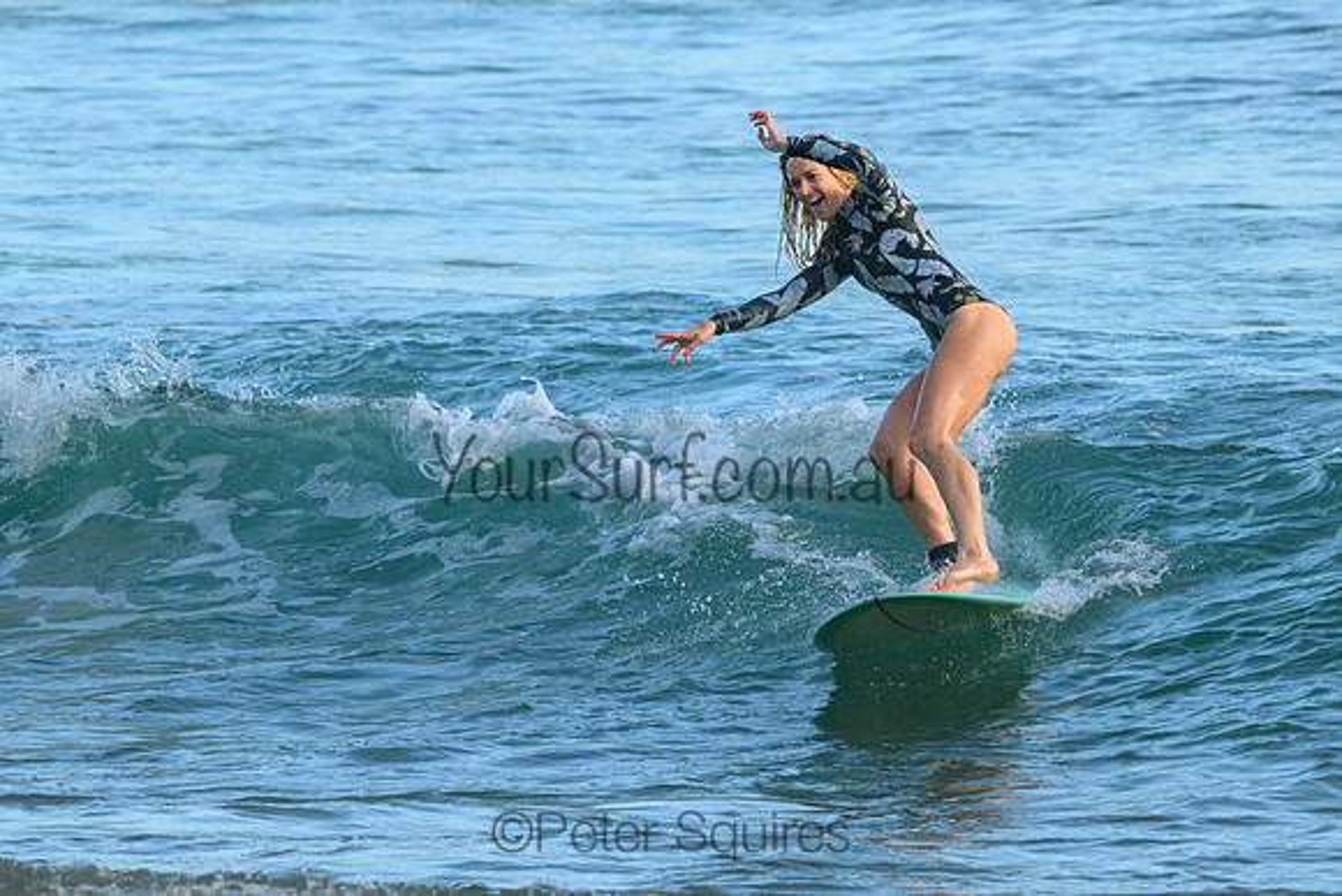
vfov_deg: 3.3
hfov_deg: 4.9
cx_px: 547
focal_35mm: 421
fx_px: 15684
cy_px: 403
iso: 3600
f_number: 11
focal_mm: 310
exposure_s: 1/2000
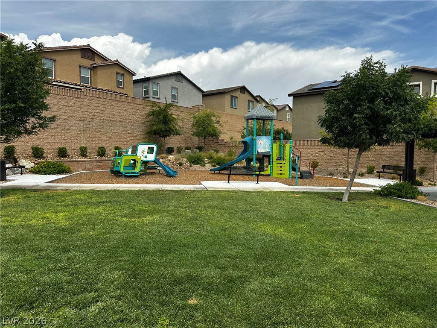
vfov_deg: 56.8
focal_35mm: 24
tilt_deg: -3.1
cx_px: 218
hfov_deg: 71.6
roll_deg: -1.0
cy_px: 164
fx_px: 303
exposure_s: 1/4545
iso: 80
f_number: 1.78
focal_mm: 6.86
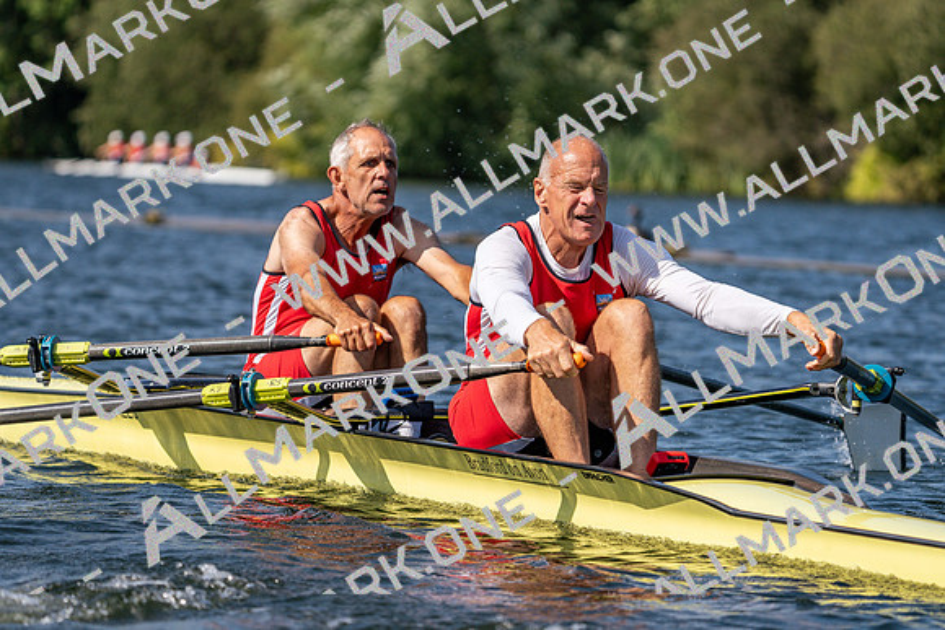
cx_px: 472
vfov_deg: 5.4
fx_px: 6748
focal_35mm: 257
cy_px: 315
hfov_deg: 8.0
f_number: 5.6
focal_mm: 257
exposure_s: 1/2000
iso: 200
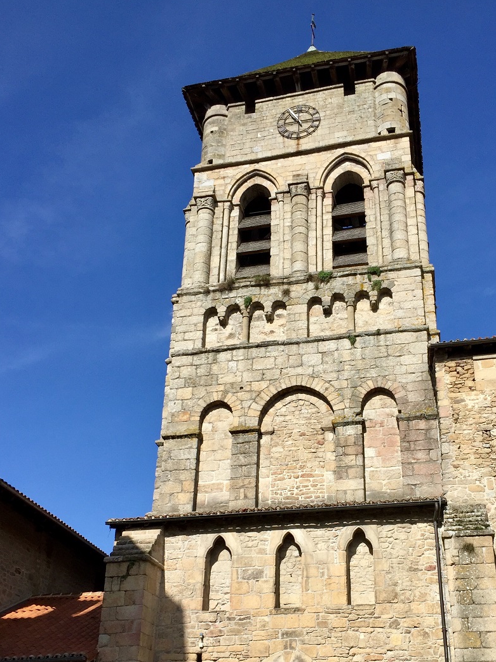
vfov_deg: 48.4
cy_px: 427
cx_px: 304
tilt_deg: +24.8
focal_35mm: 38
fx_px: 726
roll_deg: -0.8
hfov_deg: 37.5
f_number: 2.2
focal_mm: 4.15
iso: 32
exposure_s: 1/2639
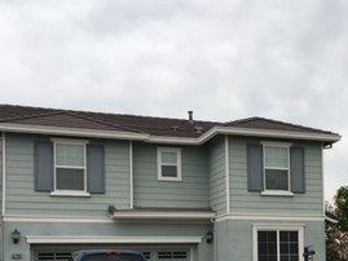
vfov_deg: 20.6
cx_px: 343
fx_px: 694
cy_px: 261
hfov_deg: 26.7
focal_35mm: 69
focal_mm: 4.15
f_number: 2.2
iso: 25
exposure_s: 1/1672
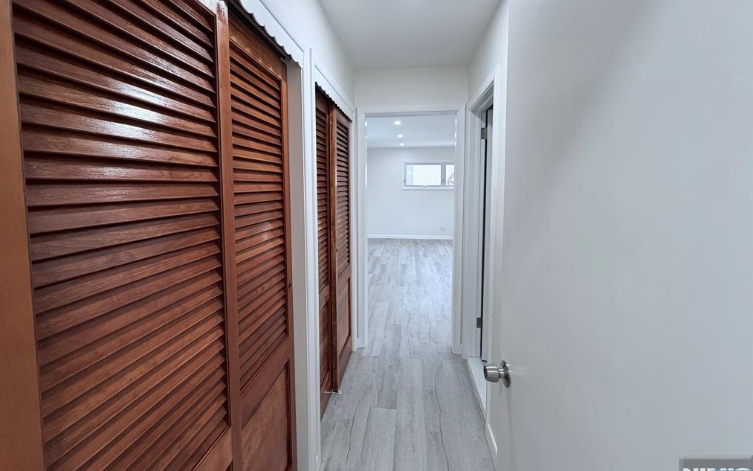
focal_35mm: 15
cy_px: 205
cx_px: 374
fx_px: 308
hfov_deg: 101.5
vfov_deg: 74.4
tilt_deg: -3.8
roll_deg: +0.2
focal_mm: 2.22
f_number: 2.2
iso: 200
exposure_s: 1/120
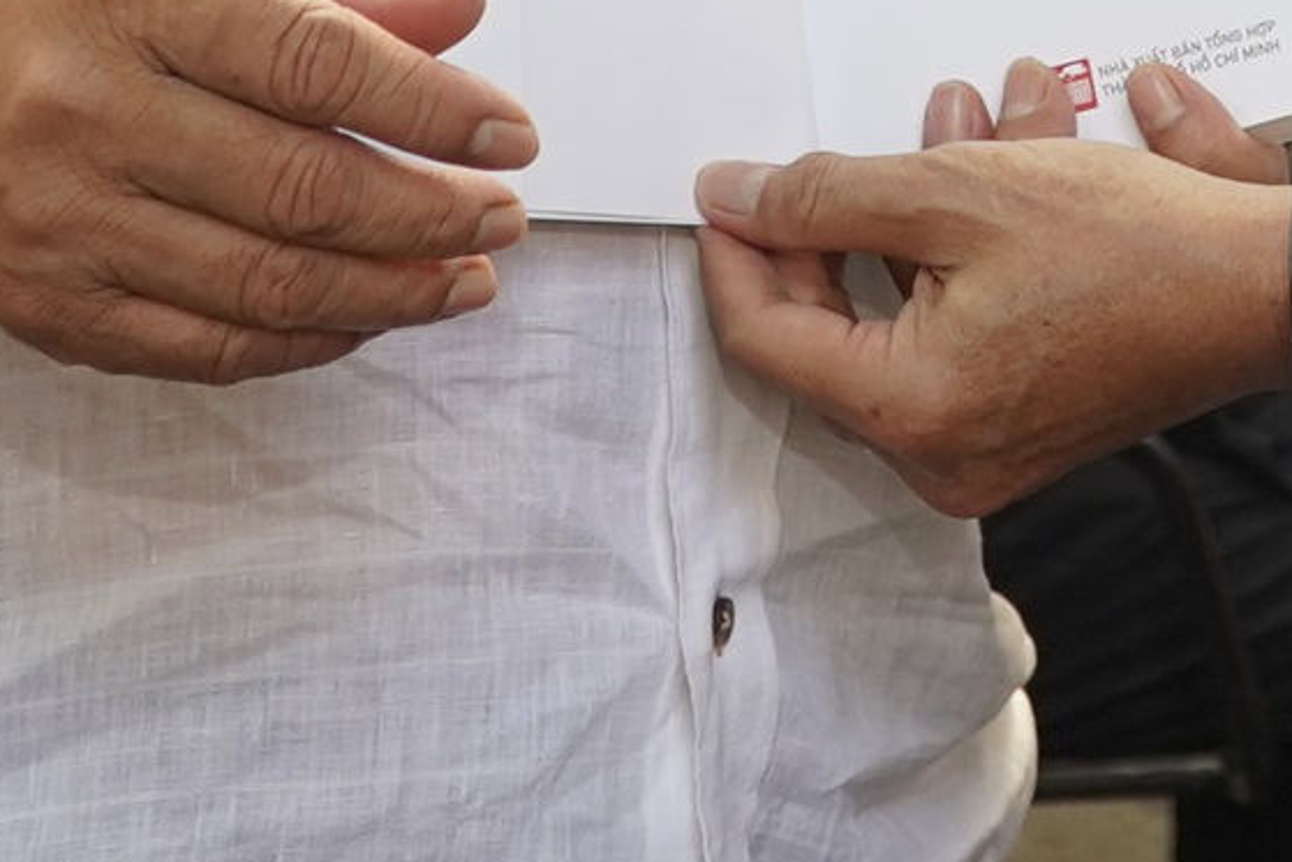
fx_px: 5097
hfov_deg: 14.2
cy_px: -755
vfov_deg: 9.2
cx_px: 1297
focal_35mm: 142
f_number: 4
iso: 320
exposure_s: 1/200
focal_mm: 21
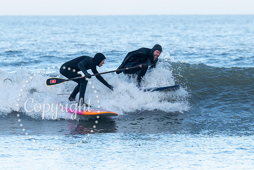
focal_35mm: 580
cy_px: 69
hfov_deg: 3.6
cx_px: 185
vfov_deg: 2.4
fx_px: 4095
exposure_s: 1/1000
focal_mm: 200
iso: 250
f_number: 4
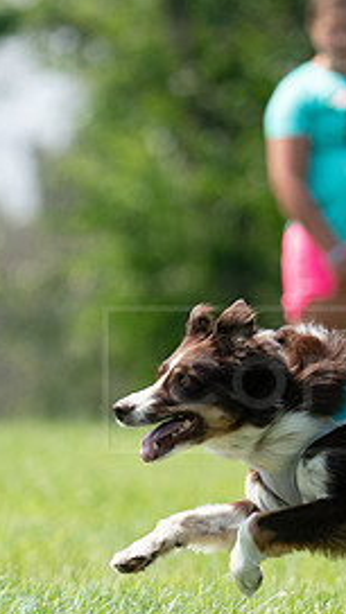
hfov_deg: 1.5
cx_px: 319
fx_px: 13293
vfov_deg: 2.7
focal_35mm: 815
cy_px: 419
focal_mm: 365
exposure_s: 1/4000
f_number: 6.3
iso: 1600
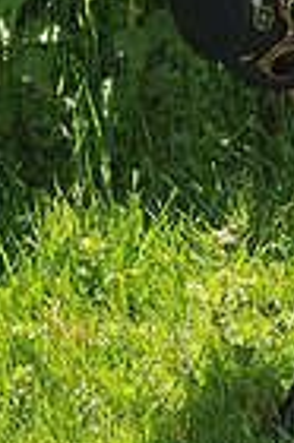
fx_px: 2284
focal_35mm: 186
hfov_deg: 7.4
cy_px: -415
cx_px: 175
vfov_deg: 10.3
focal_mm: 30
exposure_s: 1/200
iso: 250
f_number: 8
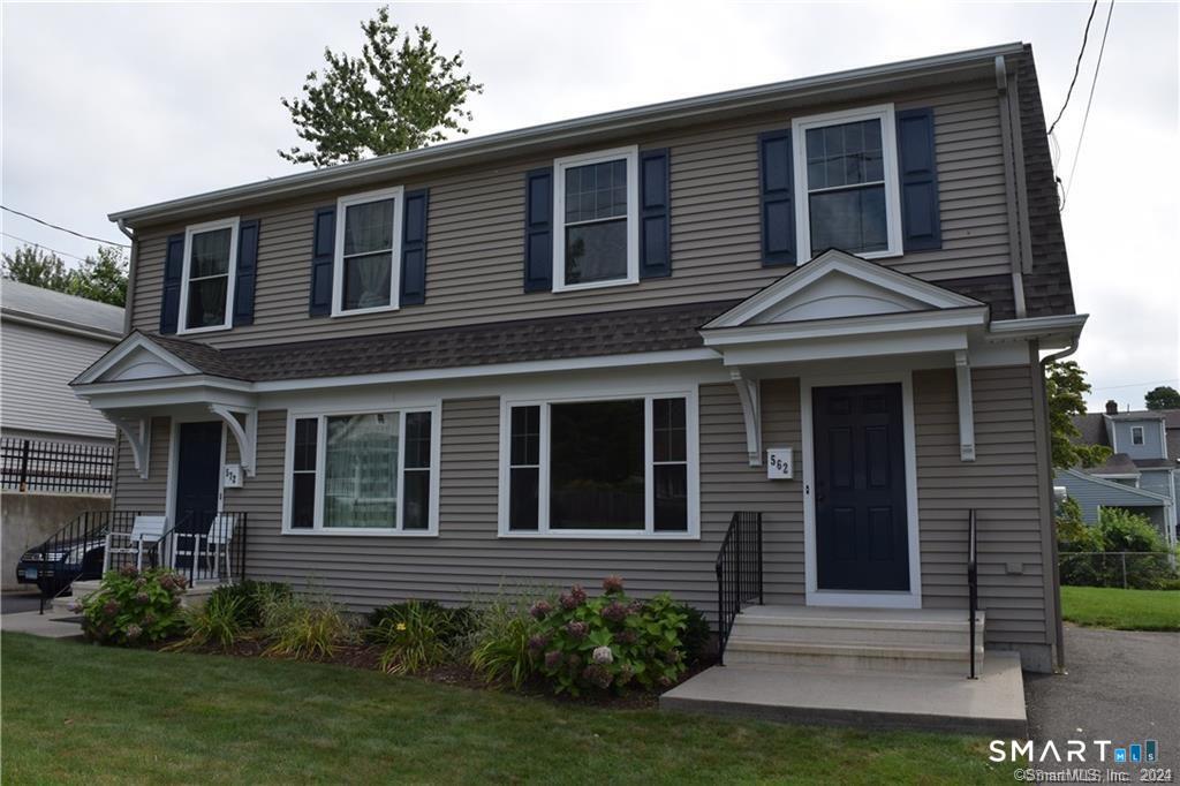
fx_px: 885
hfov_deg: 67.4
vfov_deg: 47.9
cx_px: 590
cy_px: 393
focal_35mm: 27
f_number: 9
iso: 200
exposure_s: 1/320
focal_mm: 18
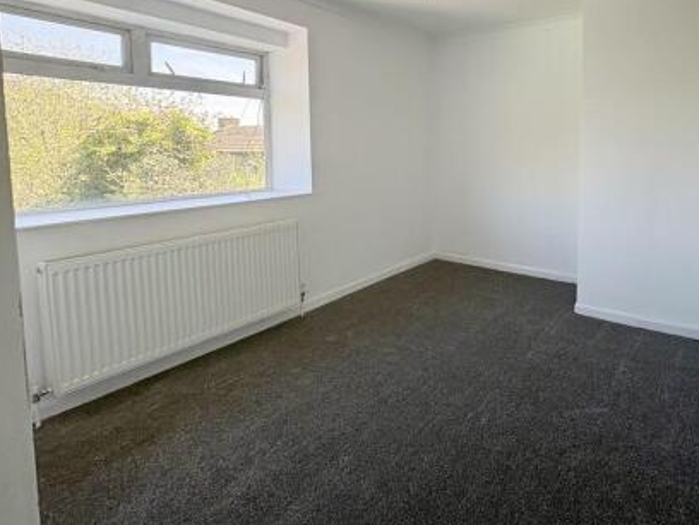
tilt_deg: -2.8
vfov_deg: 64.2
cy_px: 172
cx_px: 496
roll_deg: +0.3
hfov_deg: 77.5
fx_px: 404
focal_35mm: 20
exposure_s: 1/99
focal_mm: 2.22
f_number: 2.2
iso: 80
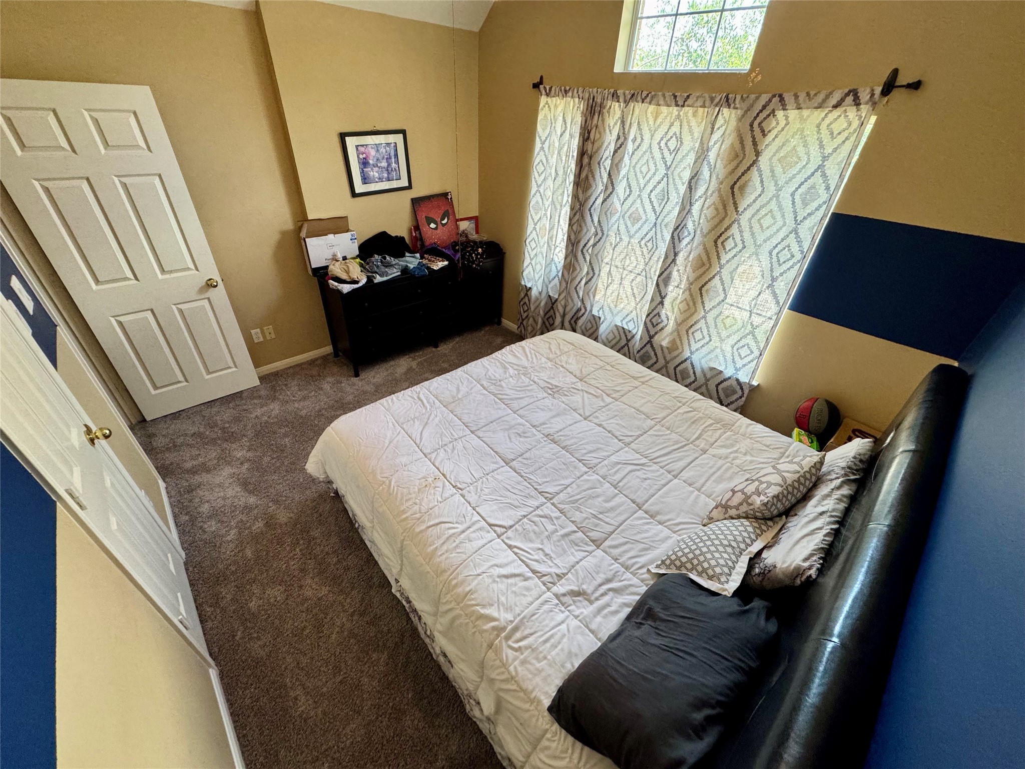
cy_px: 384
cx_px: 512
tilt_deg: -36.3
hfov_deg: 102.1
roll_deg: -2.9
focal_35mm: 14
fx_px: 415
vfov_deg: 85.7
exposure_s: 1/120
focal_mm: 2.22
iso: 250
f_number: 2.2
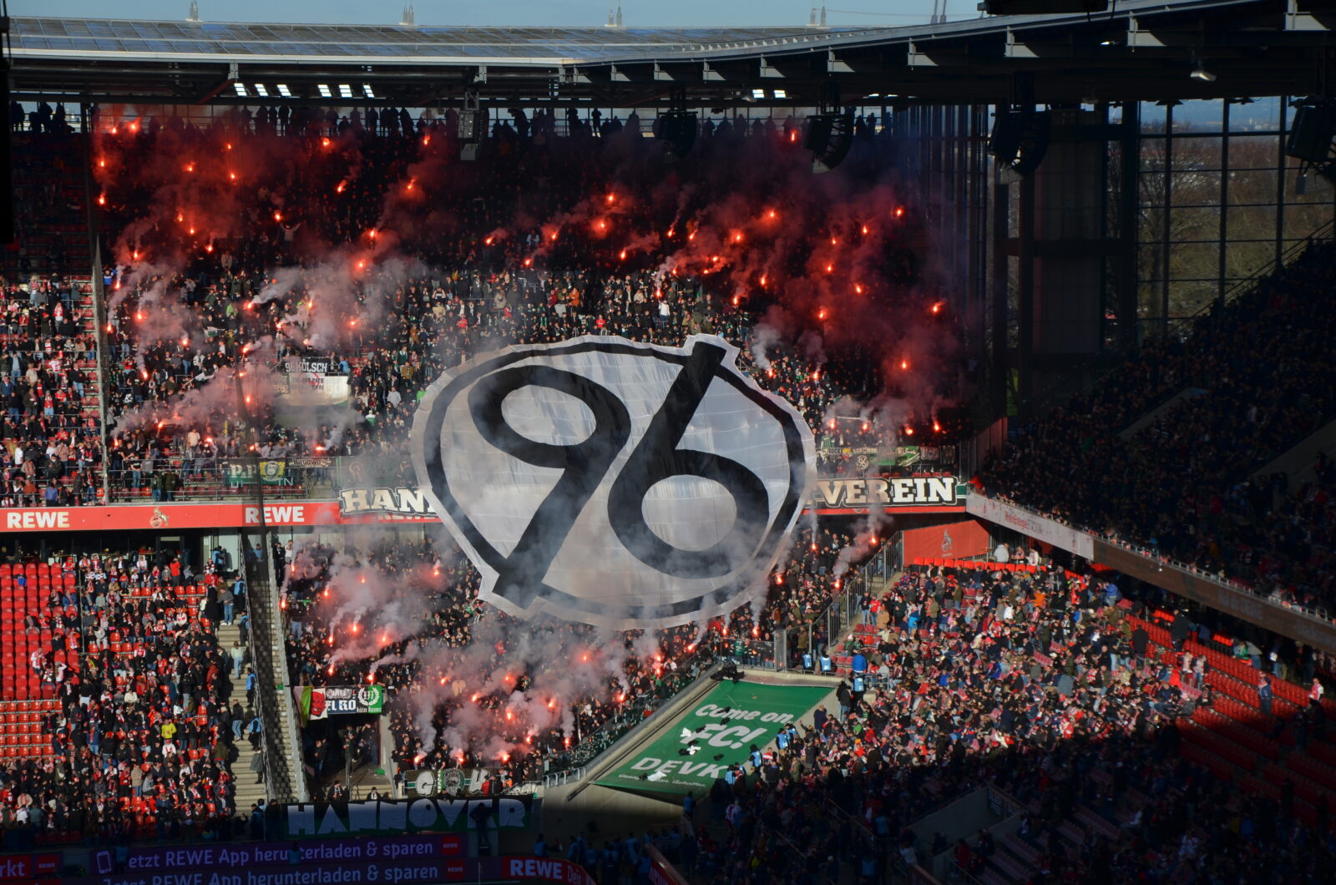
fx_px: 3889
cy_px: 442
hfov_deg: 19.5
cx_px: 668
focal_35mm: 105
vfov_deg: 13.0
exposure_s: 1/1000
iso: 200
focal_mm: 70
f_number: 8
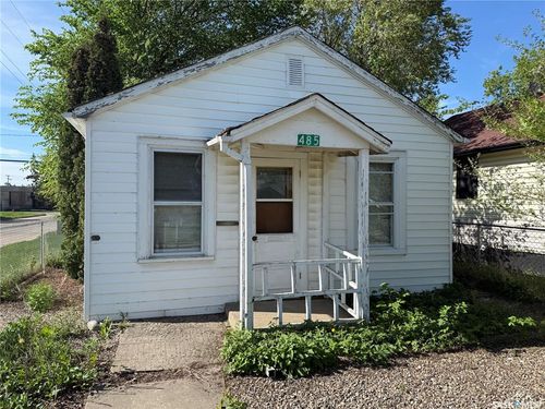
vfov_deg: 56.8
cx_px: 272
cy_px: 204
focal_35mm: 24
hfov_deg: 71.6
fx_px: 378
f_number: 1.78
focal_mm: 6.76
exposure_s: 1/3425
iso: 80
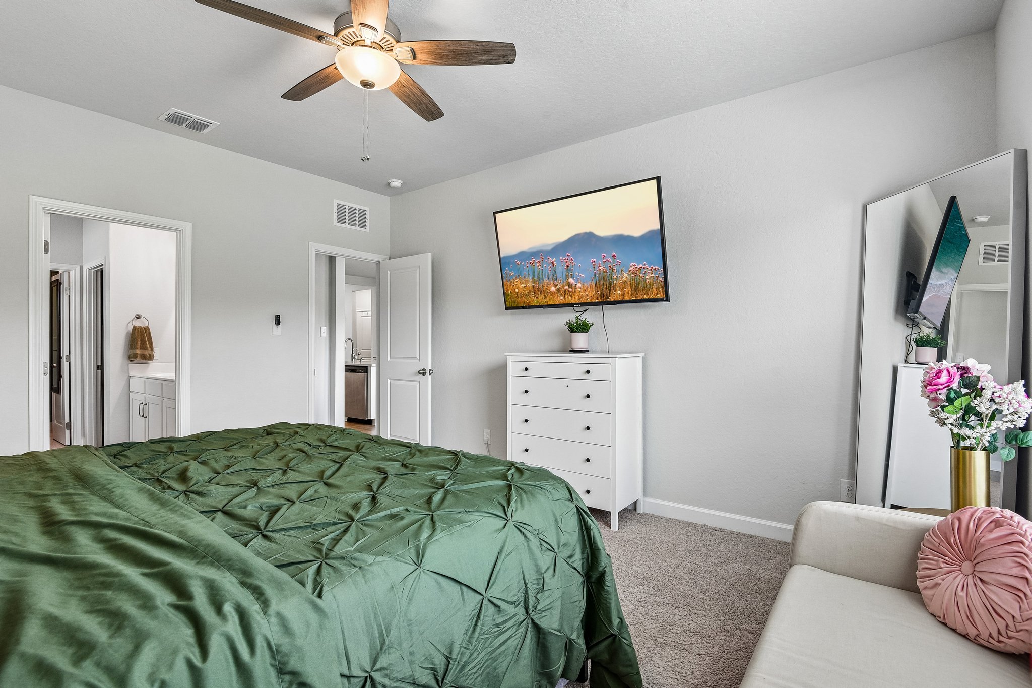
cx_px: 516
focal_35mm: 16
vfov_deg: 73.7
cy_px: 344
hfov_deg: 96.7
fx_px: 459
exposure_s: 1/15
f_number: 8
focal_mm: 16
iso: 720
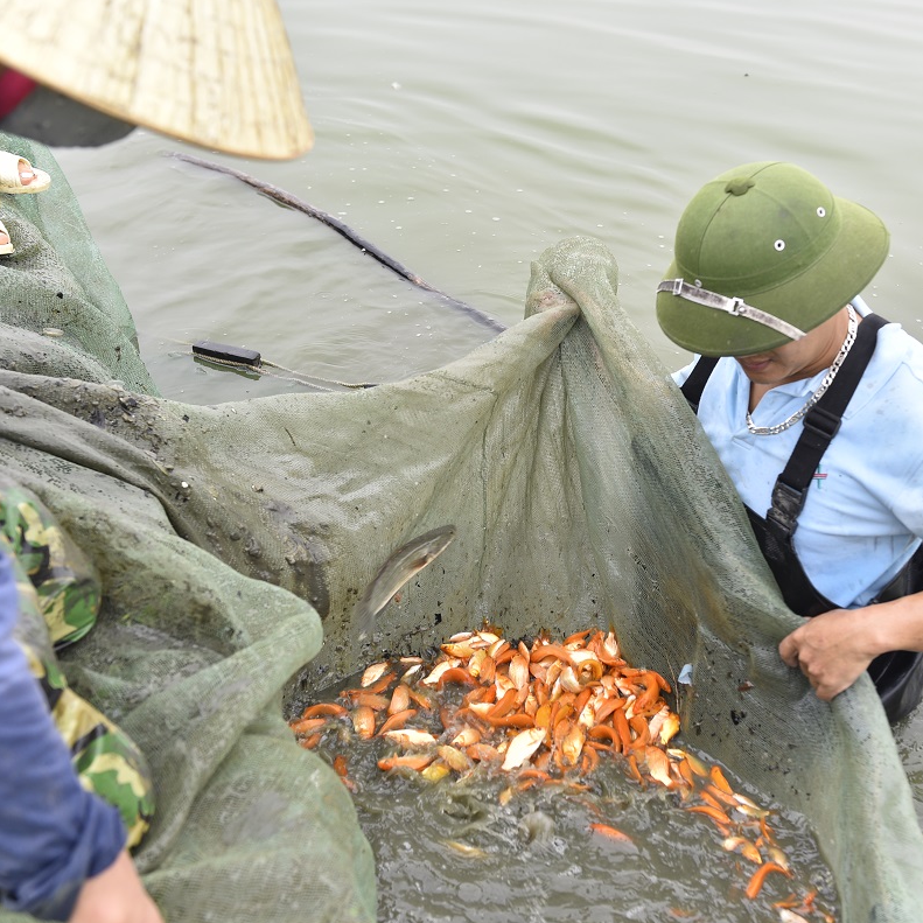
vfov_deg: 34.7
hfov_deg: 34.5
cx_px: 567
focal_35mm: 49
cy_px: 460
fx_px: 1478
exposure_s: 1/250
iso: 200
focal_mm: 38
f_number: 4
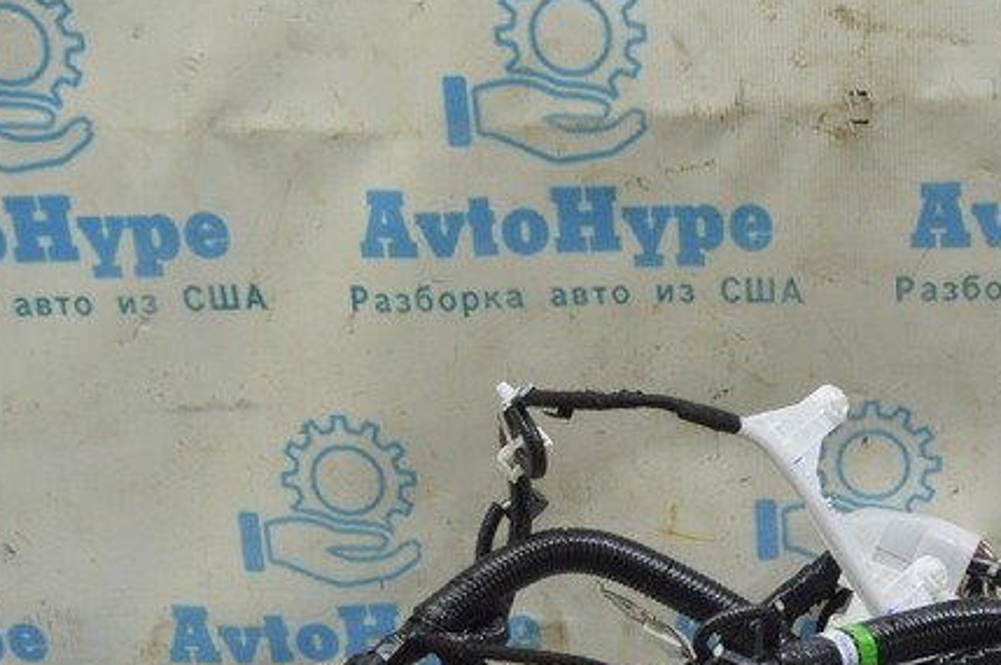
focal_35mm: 75
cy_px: 708
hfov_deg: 25.9
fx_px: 2088
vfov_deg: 17.5
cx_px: 938
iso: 400
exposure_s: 1/20
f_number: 5.6
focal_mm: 21
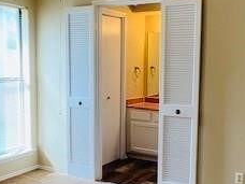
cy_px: 109
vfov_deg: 20.1
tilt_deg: -6.9
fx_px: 517
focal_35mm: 73
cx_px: 111
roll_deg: -0.5
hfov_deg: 26.7
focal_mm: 4.25
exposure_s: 1/60
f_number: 1.8
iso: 64
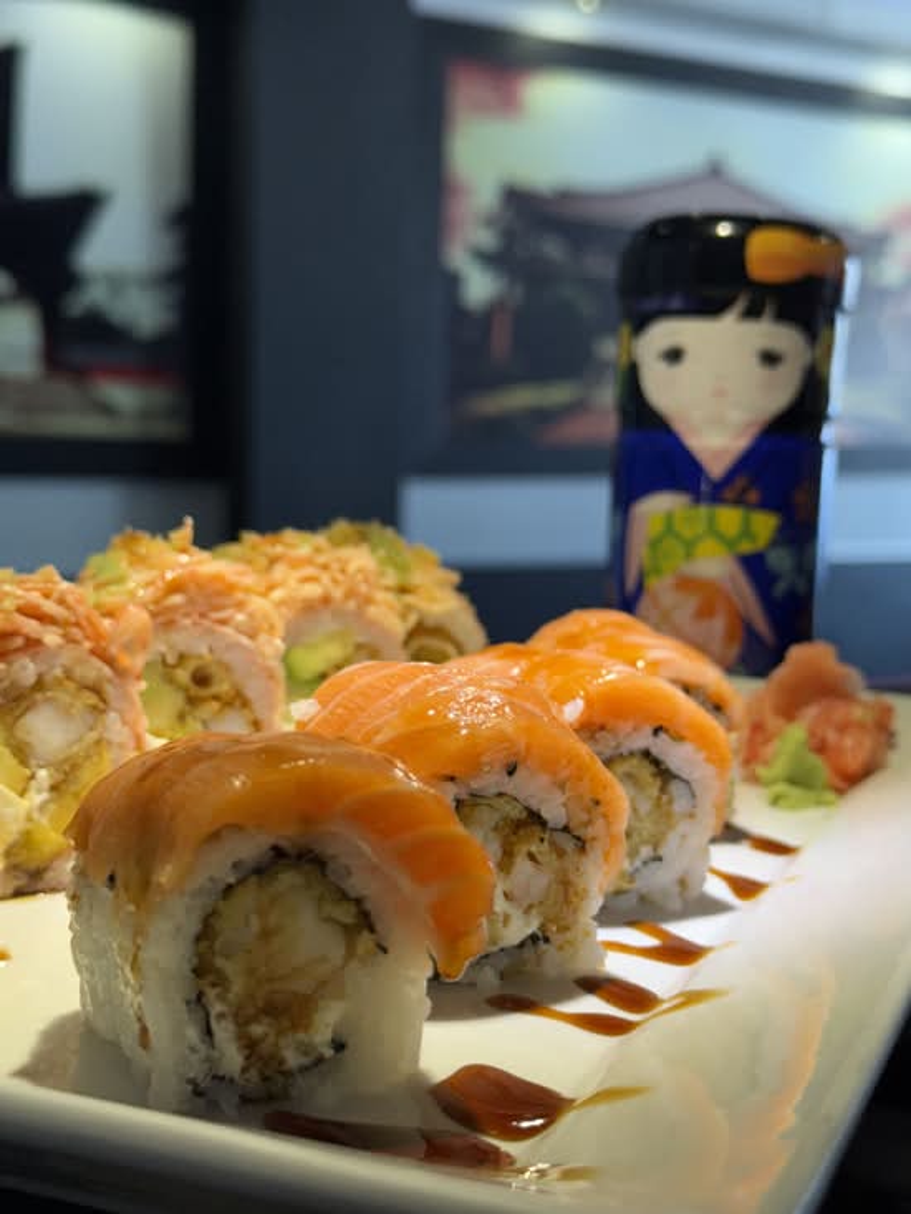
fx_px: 1684
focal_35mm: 48
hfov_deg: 30.3
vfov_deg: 39.7
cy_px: 607
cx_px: 456
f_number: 1.78
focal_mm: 6.76
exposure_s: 1/120
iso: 80
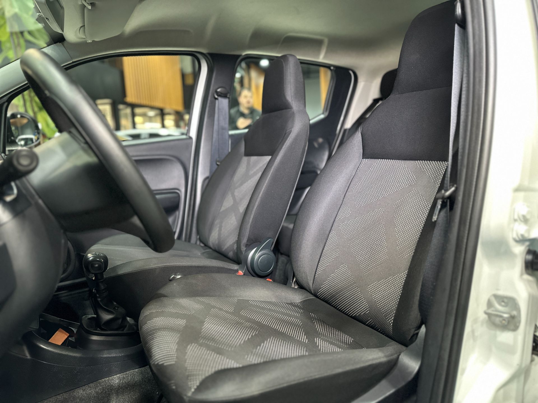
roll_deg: +2.5
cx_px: 269
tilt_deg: -7.8
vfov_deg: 56.8
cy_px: 202
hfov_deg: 71.6
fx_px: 373
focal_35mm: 24
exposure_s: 1/60
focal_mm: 6.86
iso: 640
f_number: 1.78
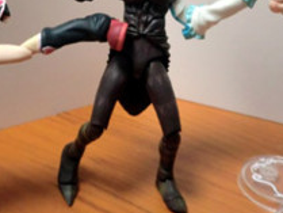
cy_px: -4
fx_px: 458
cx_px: 129
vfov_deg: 24.8
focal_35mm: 56
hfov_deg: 34.3
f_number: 2.8
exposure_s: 1/60
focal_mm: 4.7
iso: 400
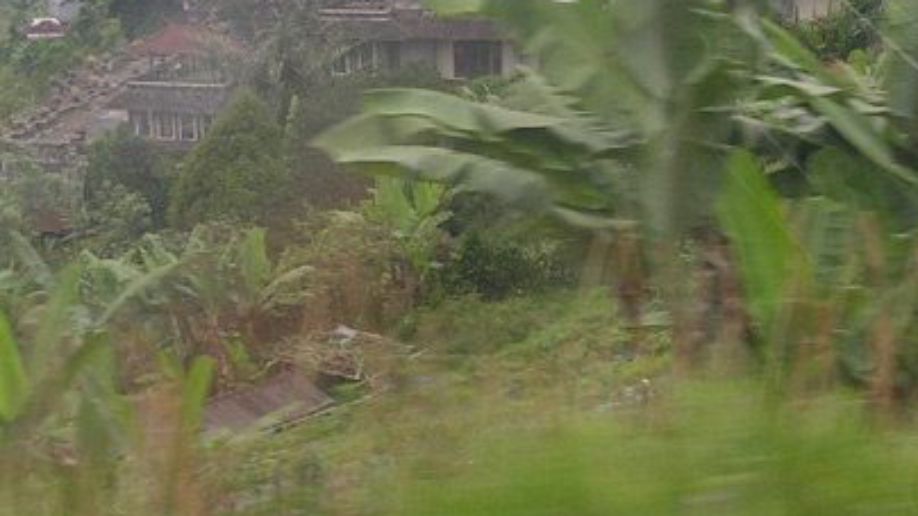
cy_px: 220
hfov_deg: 25.9
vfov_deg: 14.7
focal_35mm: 82
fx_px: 1995
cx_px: 364
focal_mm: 5.8
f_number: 2.8
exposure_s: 1/68.1
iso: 50
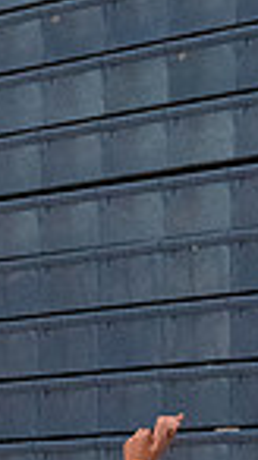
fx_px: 3884
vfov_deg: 6.7
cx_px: 194
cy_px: 624
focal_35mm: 319
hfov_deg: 3.8
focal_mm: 66
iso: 10000
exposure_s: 1/400
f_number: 5.6
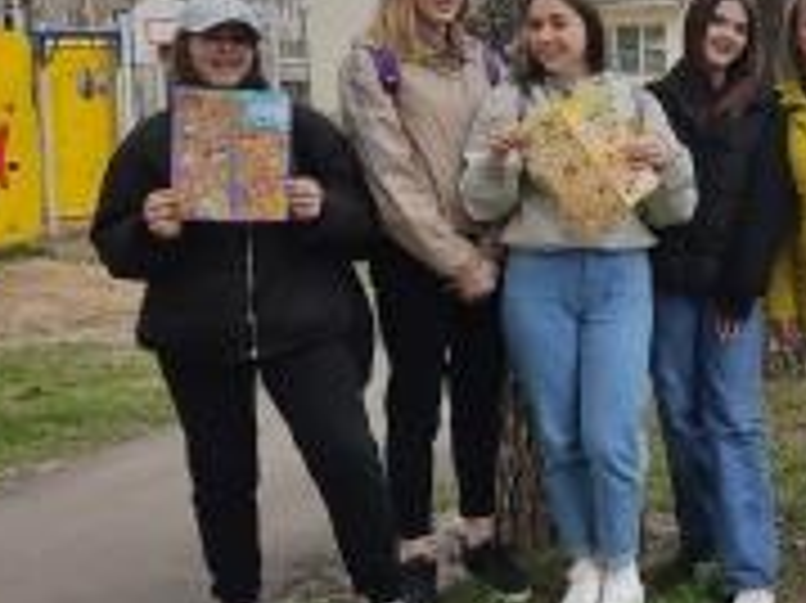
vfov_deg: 22.4
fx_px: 1512
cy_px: 189
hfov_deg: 26.8
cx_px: 941
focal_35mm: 65
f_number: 1.79
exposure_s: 1/703
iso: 100
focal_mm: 4.74
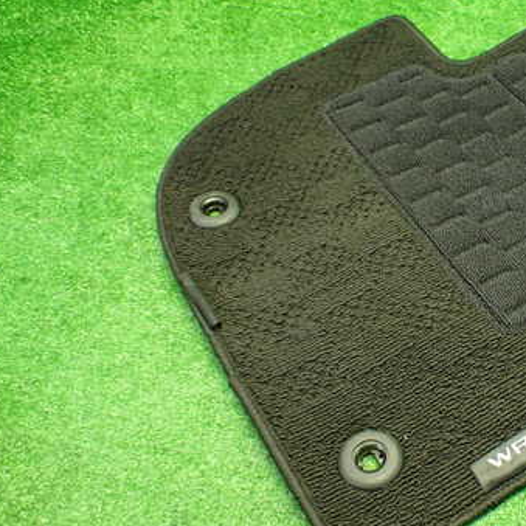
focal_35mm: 47
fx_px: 808
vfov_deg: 36.0
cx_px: 444
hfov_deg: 34.6
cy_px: 281
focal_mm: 5.4
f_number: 2.3
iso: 800
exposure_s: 1/60
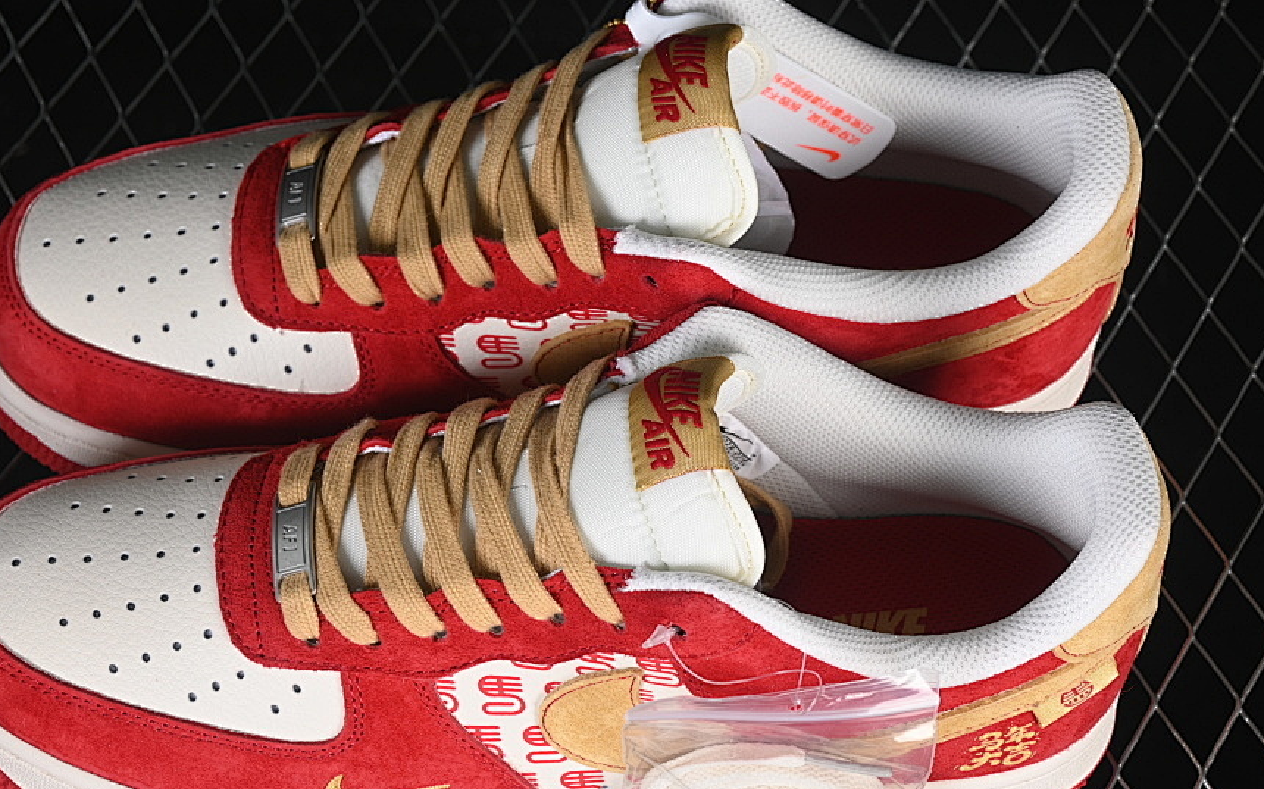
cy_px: 433
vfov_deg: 13.6
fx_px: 3306
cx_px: 570
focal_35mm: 96
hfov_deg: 21.6
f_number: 7.1
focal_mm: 50
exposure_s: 1/80
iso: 160
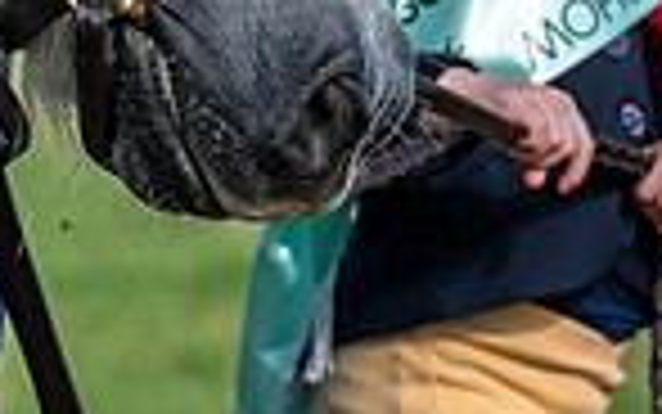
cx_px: 482
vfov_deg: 1.7
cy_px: -322
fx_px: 13554
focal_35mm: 751
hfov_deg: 2.8
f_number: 4
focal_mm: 125
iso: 220
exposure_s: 1/2000
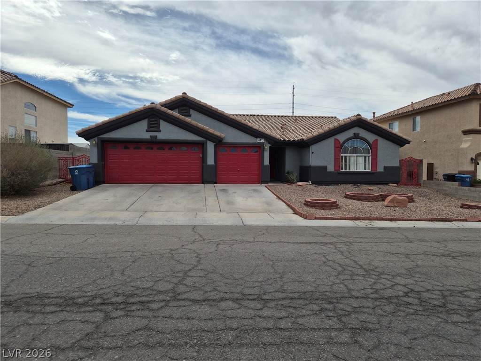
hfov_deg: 73.9
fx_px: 320
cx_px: 240
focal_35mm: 23
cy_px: 180
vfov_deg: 58.9
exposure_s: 1/7696
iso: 64
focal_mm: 5.4
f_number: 1.8
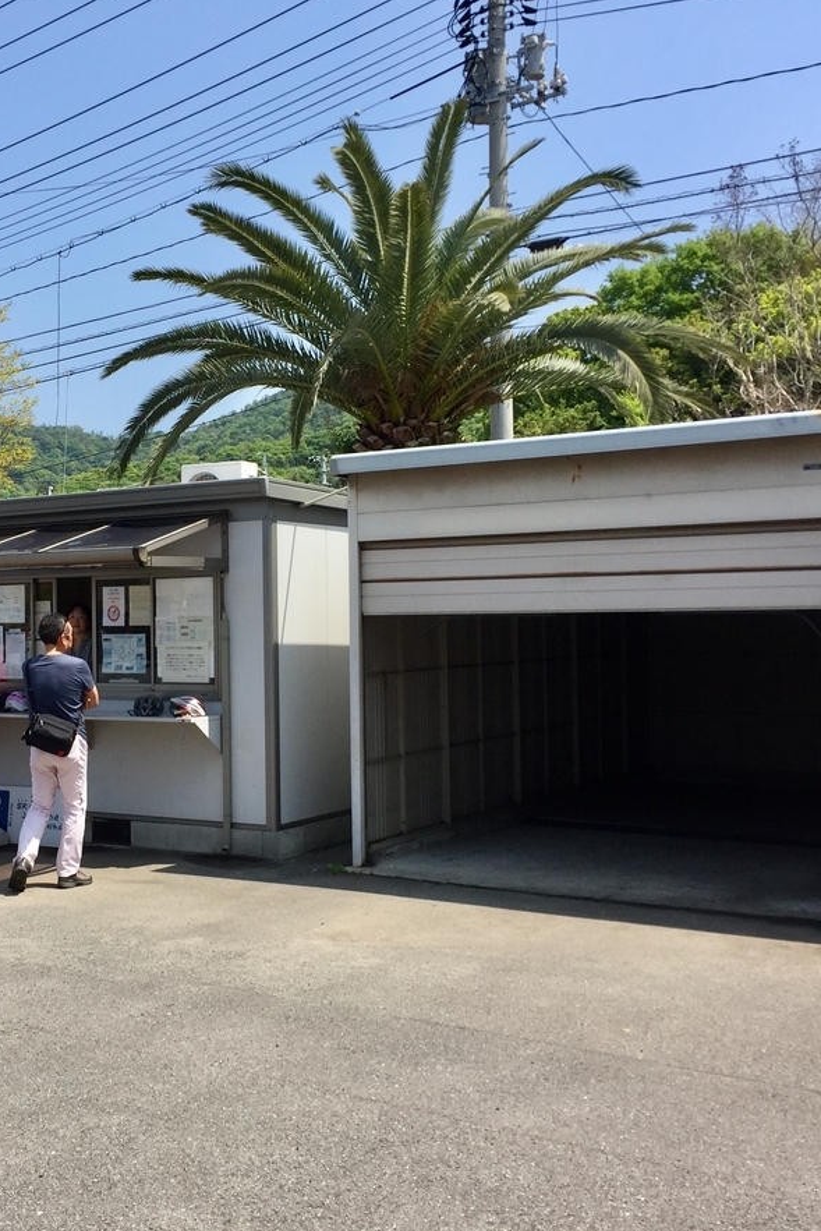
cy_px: 619
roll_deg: +0.6
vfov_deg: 47.4
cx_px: 208
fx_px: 1402
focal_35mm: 41
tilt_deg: -0.2
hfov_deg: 32.1
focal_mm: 4.15
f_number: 2.2
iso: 32
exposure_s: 1/1721
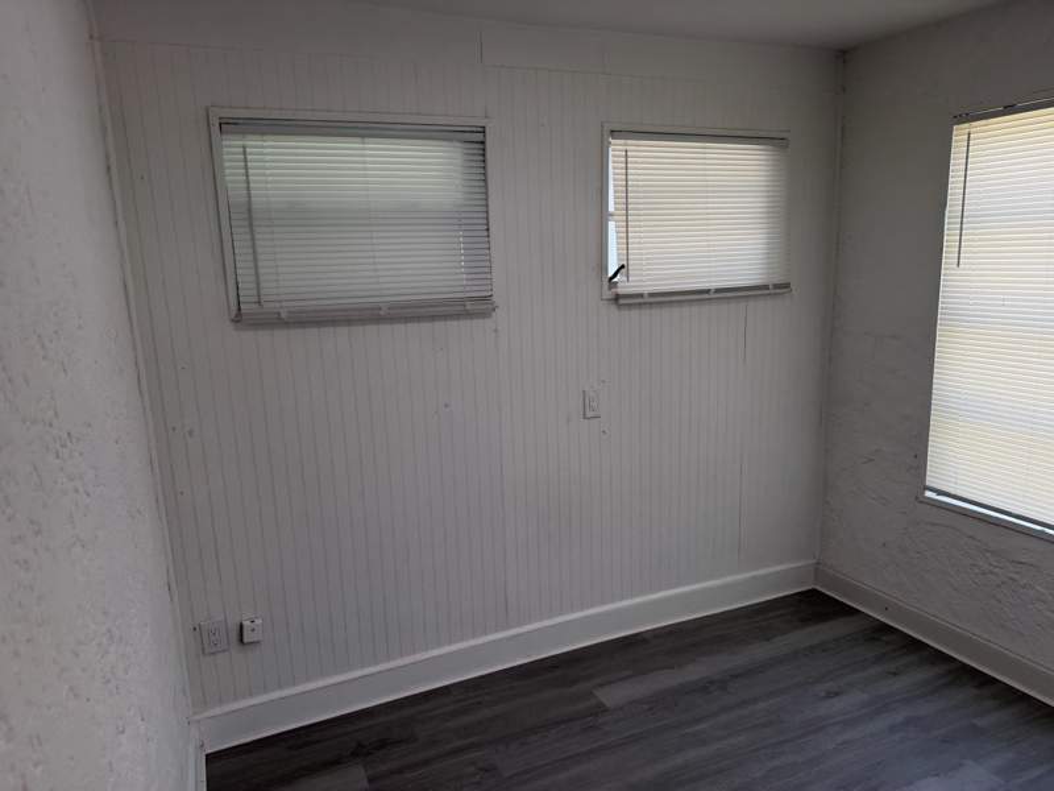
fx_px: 731
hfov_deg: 71.6
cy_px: 396
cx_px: 527
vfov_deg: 56.8
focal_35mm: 24
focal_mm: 6.76
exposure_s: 1/169
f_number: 1.78
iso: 64
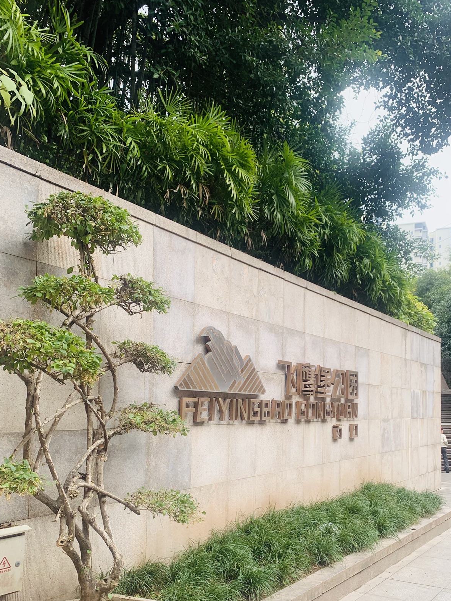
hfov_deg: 42.8
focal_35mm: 33
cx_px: 266
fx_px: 573
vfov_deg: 54.8
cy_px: 373
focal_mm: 4.25
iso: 25
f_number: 1.8
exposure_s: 1/332
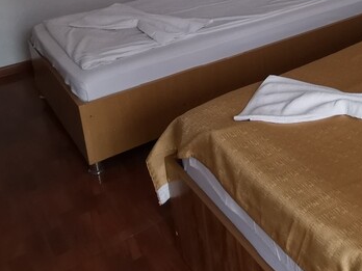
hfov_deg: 32.6
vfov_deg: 26.8
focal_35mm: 50
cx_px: 415
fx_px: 523
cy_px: -26
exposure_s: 1/50
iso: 80
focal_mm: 2.23
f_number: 2.2
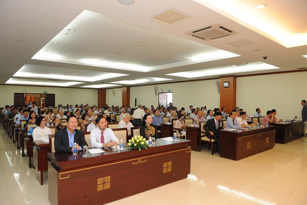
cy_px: 102
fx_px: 205
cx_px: 154
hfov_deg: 73.8
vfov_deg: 53.1
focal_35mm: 24
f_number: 5.6
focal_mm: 24
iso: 2000
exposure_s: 1/125
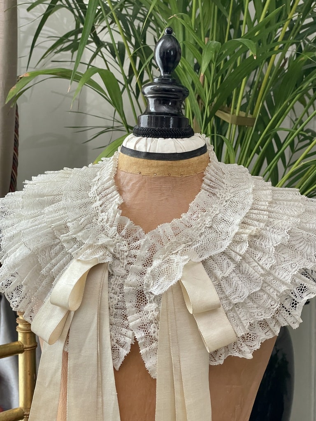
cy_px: 210
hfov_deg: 28.0
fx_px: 633
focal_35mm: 52
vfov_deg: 36.8
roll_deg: -1.4
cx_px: 158
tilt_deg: -6.1
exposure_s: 1/90
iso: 200
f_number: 2
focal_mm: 6
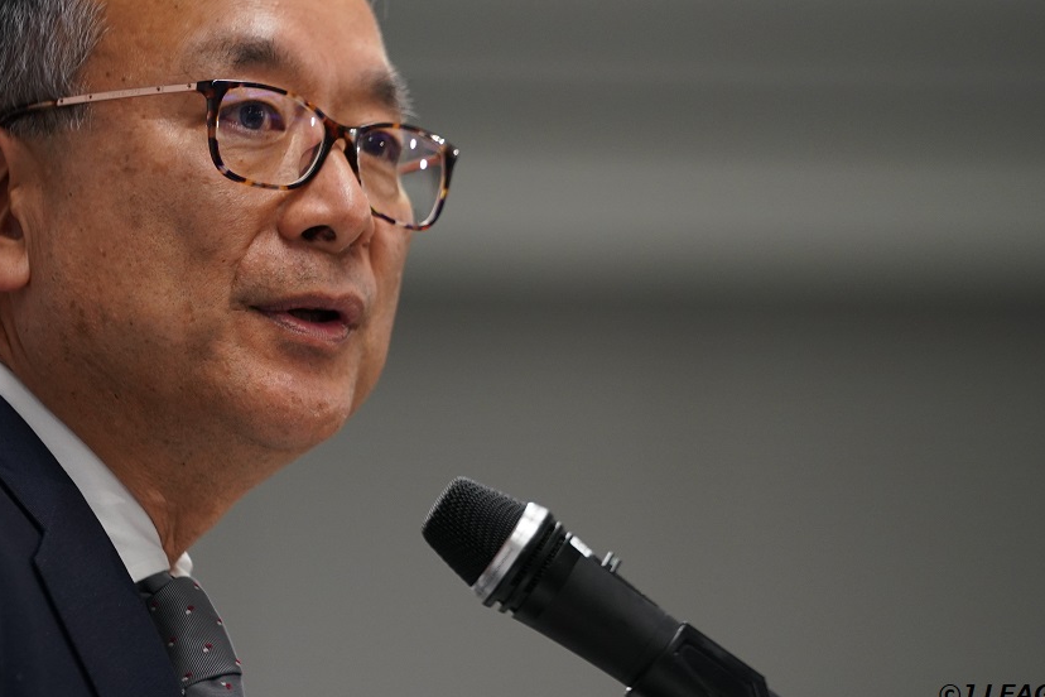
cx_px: 534
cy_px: 338
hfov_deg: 6.3
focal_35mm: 326
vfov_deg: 4.2
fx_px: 9462
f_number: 2.8
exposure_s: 1/500
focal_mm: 200
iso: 1600
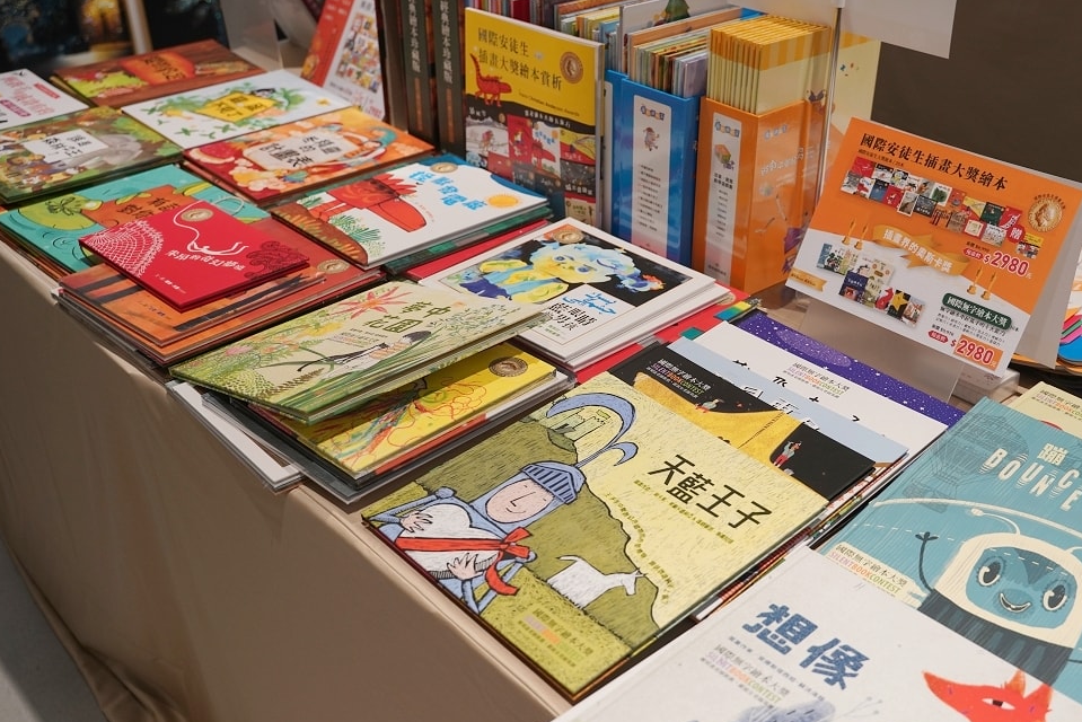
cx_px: 649
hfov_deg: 48.2
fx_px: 1203
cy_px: 377
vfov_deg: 33.4
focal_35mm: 40
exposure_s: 1/160
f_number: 4
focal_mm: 32
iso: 640
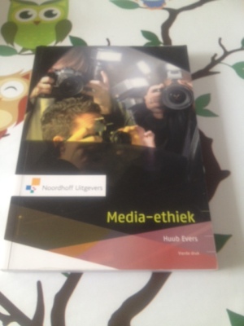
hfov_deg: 40.7
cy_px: 163
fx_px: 329
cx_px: 122
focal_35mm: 35
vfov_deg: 52.6
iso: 80
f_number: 2.4
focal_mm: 4.28
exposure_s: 1/20
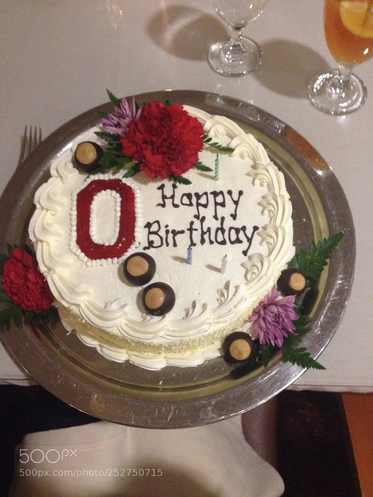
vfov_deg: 52.6
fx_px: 503
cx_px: 186
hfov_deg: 40.7
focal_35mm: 35
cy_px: 248
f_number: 2.4
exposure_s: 1/15
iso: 500
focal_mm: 4.28
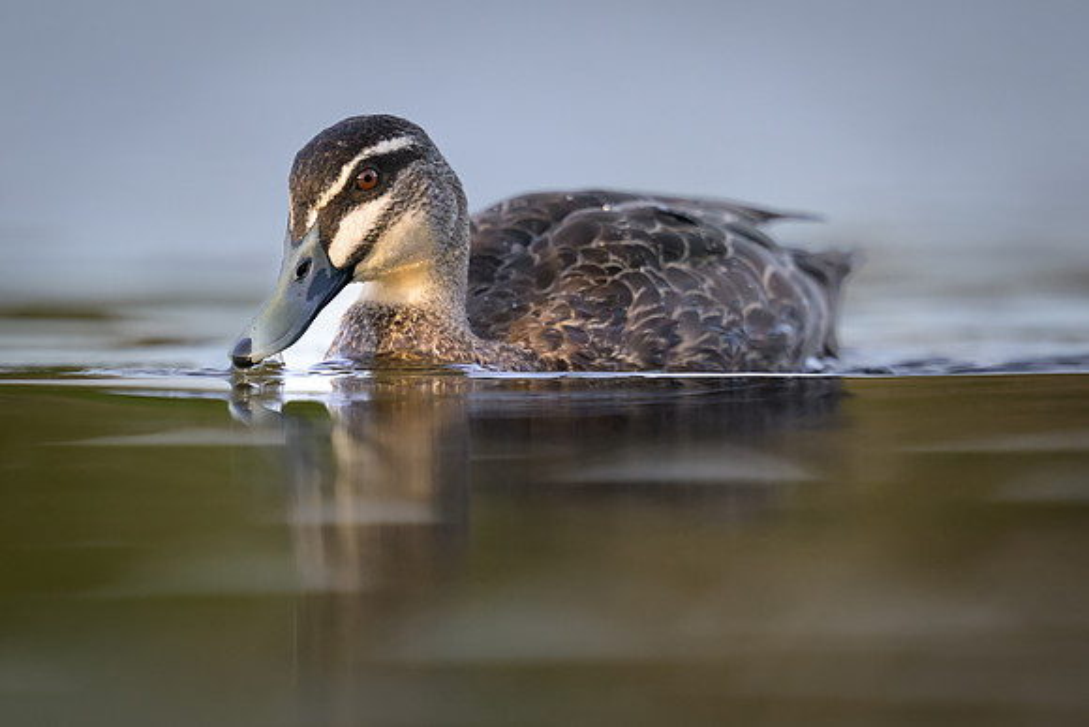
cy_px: 359
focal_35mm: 940
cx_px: 601
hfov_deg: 2.2
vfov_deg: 1.5
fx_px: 28448
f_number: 2.8
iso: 360
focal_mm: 400
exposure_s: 1/3200
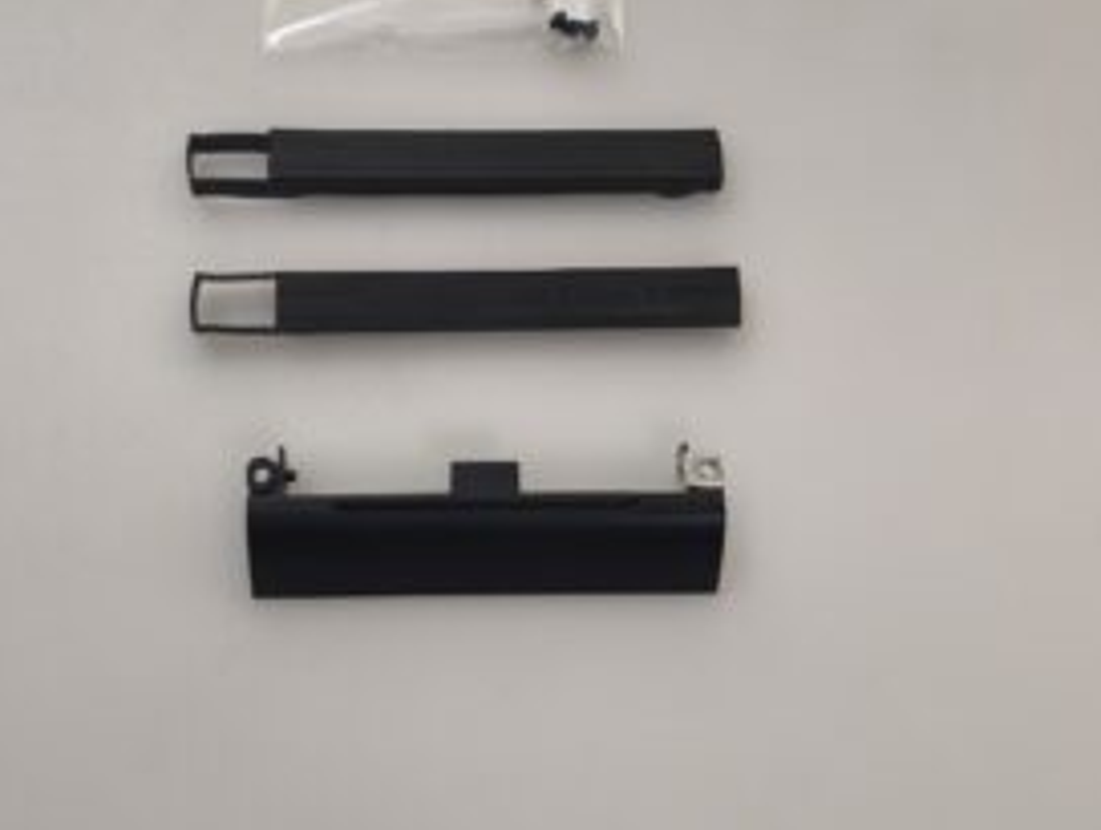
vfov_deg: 32.1
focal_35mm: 45
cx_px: 474
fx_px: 1434
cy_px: 302
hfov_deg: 41.9
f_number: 1.6
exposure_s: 1/50
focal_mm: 6.57
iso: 250
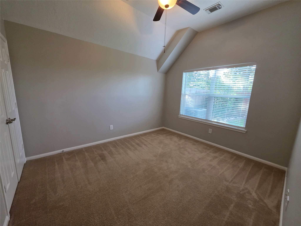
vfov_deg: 89.9
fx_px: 113
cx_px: 150
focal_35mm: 13
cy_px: 113
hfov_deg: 106.2
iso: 250
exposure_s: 1/120
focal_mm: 2.2
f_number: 1.9
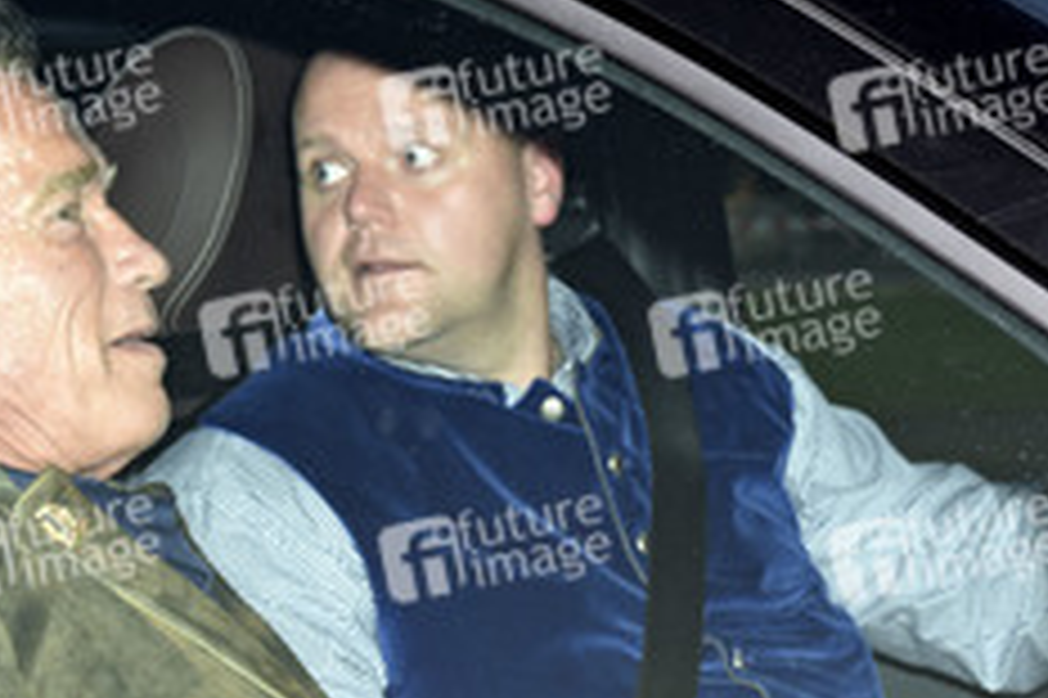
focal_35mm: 145
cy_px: 437
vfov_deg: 9.4
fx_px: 4218
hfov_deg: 14.1
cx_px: 376
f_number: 6.3
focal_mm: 50
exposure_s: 1/160
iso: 100
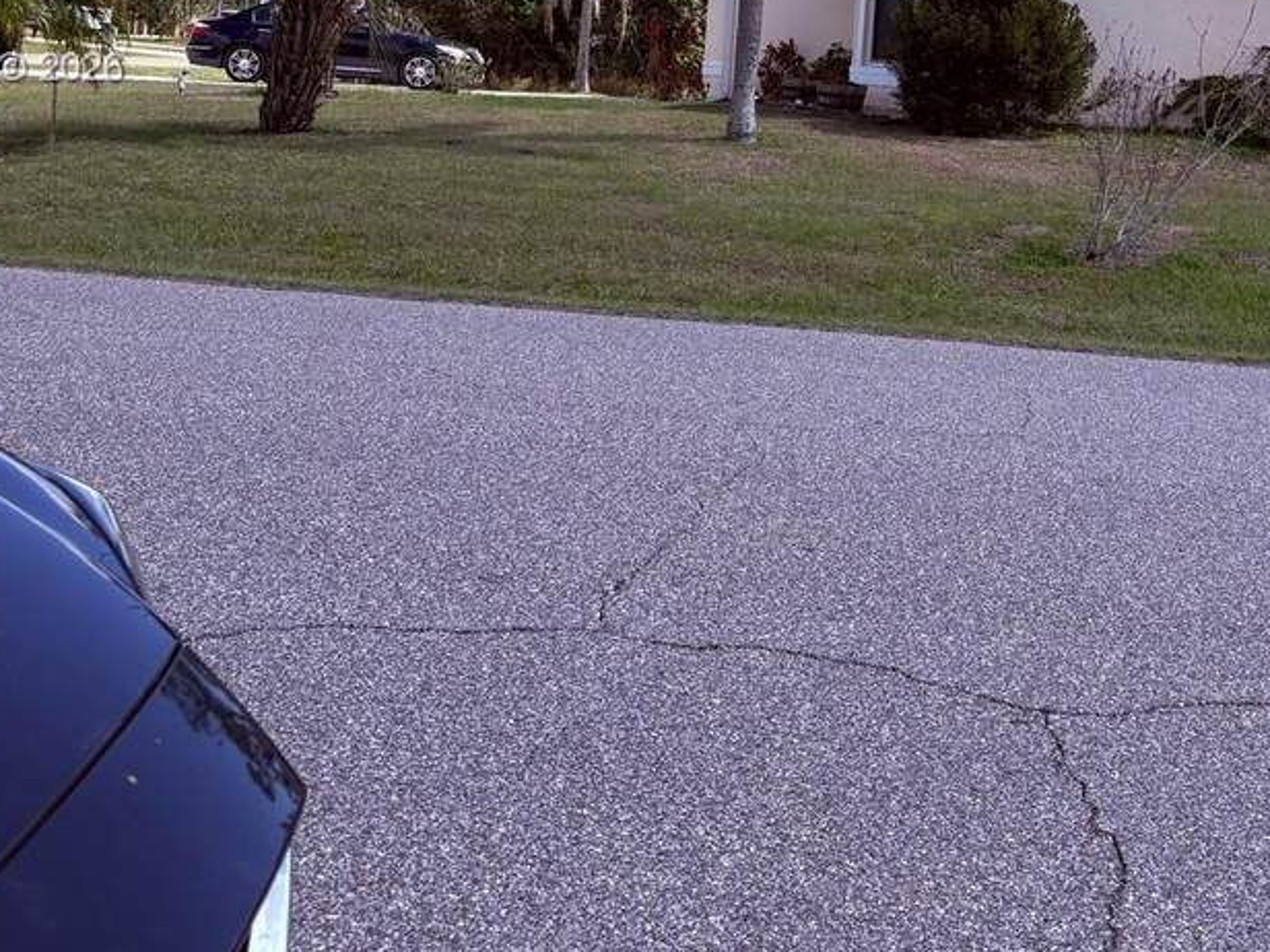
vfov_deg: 26.0
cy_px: 70
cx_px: 930
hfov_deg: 34.9
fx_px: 1981
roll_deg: -3.1
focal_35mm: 54
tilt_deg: +0.1
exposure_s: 1/2865
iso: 50
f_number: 1.6
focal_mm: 5.96
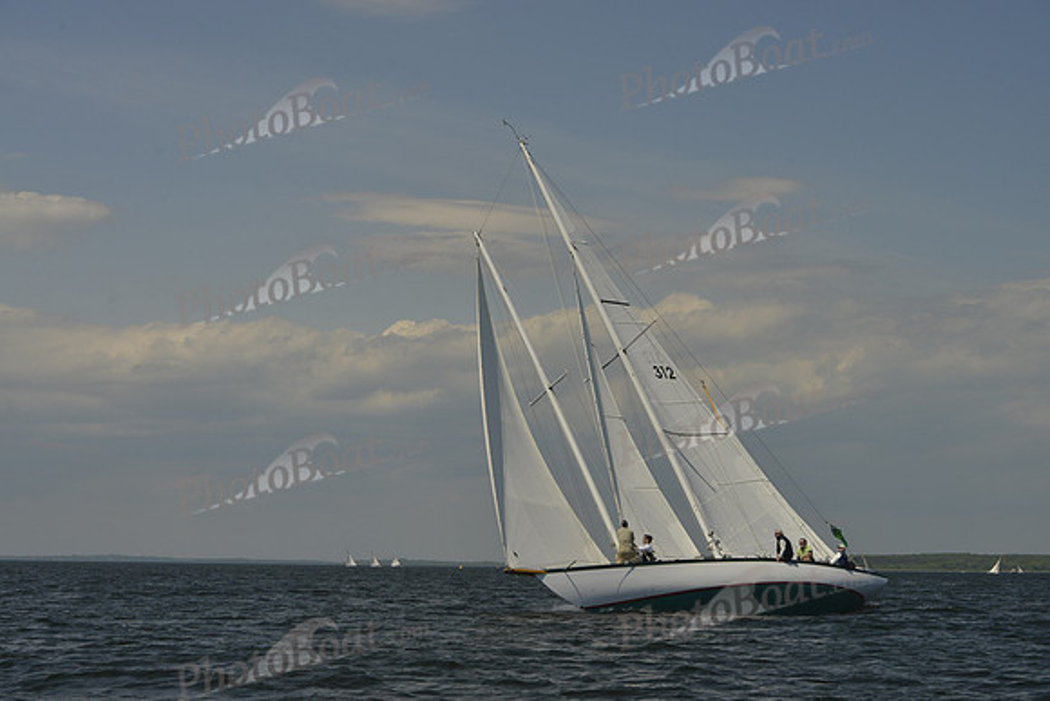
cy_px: 350
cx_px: 525
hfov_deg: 28.8
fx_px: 2042
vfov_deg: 19.5
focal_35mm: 70
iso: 280
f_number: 10
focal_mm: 70
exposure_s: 1/800
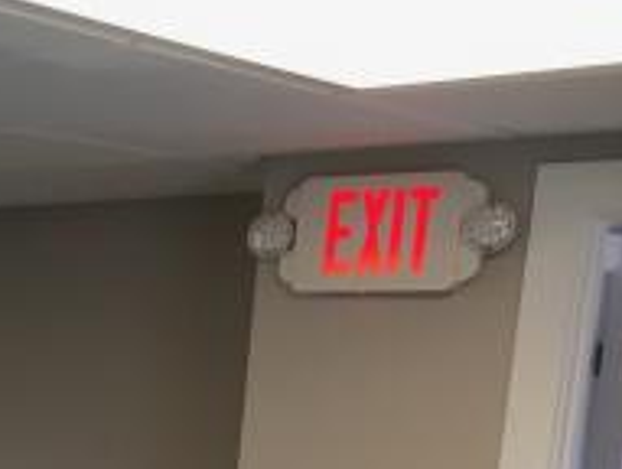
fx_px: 1746
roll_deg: -1.4
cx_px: -365
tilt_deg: -11.5
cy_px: 746
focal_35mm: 97
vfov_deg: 14.1
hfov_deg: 17.7
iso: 25
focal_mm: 4.15
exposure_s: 1/30
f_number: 2.2
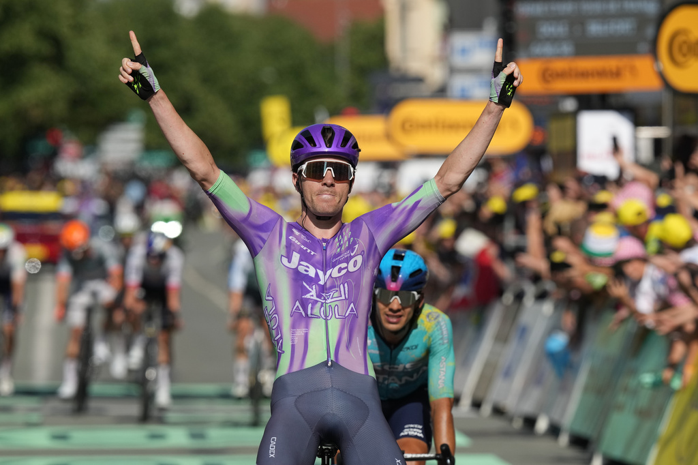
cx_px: 349
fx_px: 7753
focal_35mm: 400
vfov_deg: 3.4
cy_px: 232
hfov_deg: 5.2
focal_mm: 400
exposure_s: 1/4000
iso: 800
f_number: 7.1
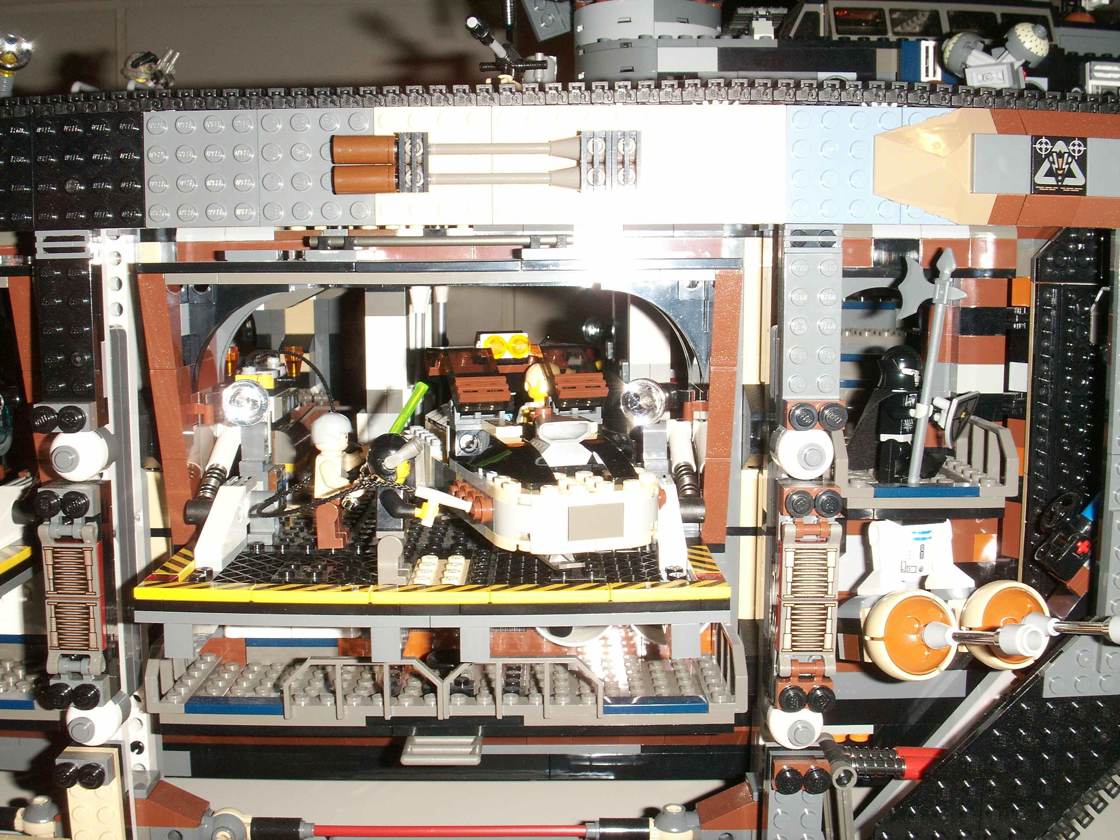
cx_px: 560
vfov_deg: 38.7
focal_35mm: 37
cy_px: 420
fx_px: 1197
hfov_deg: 50.1
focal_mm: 7.7
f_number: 7.1
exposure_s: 1/40
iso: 50
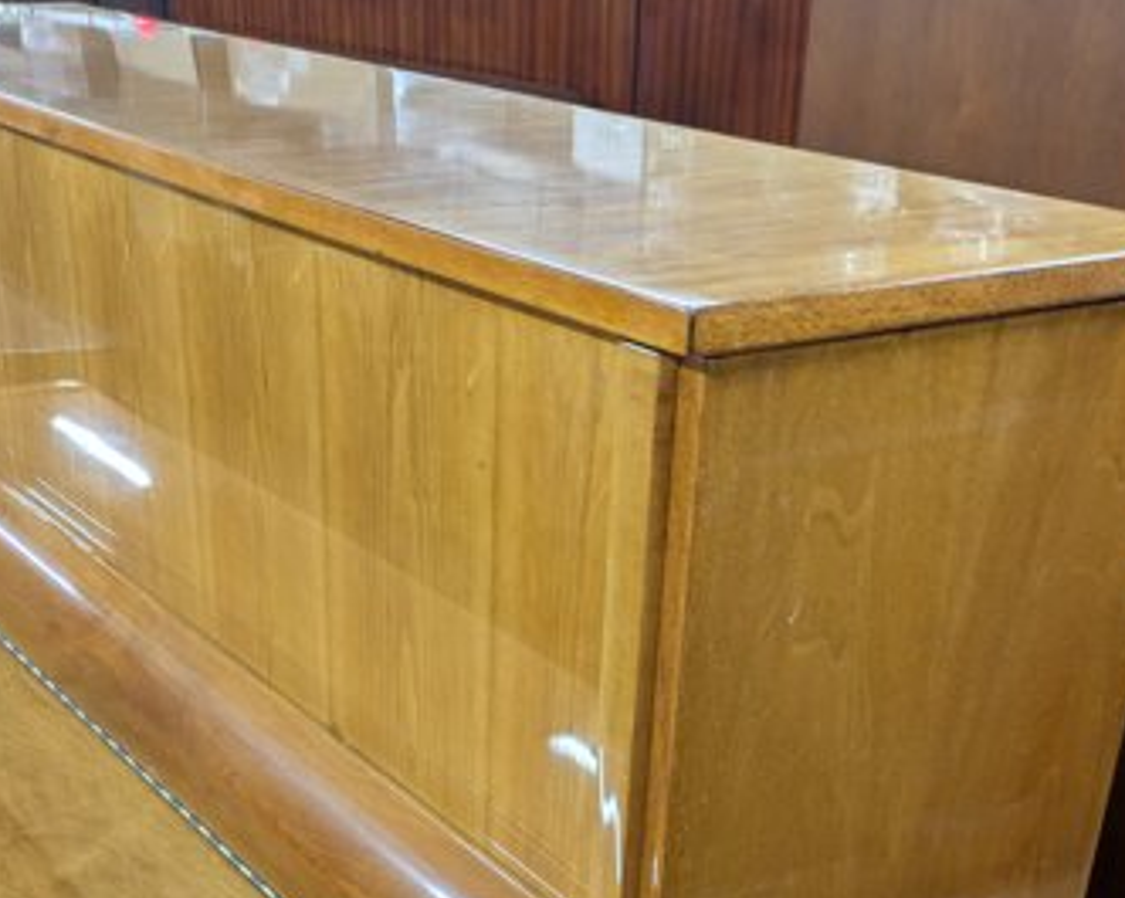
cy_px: 1074
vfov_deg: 25.6
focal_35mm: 53
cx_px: 463
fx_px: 1763
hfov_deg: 35.3
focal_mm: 5.43
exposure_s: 1/24
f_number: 1.89
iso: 317
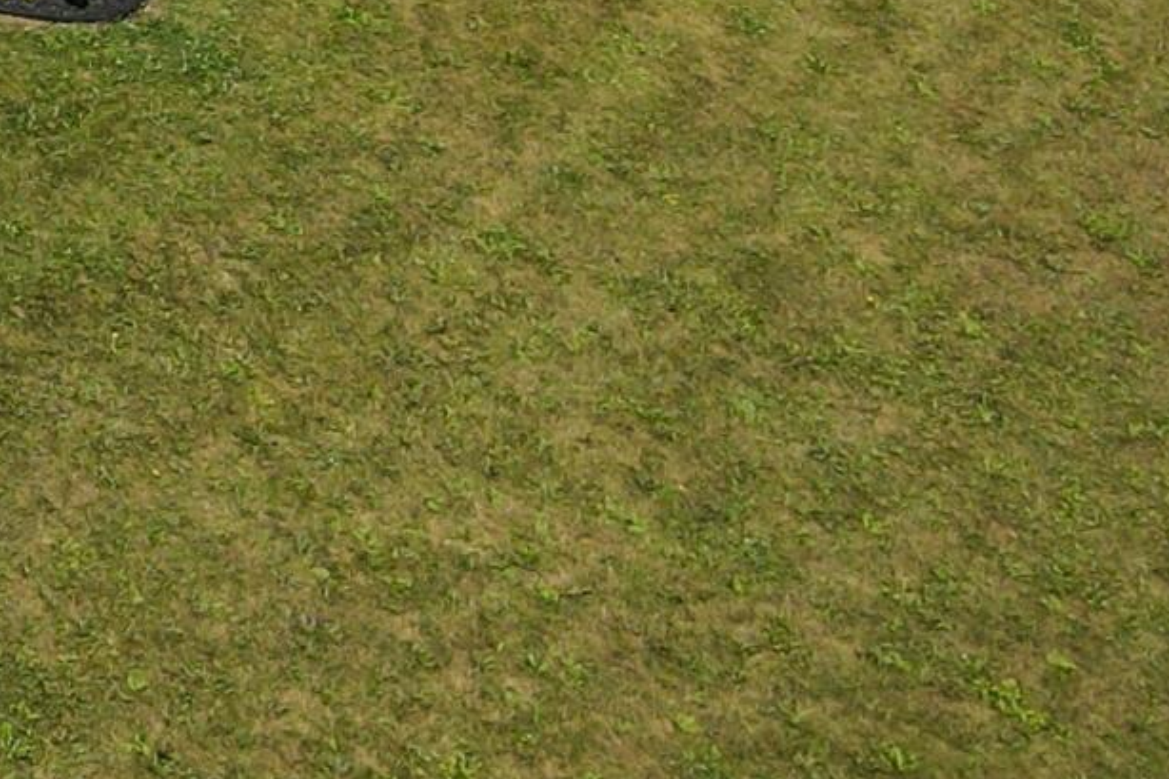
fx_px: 3960
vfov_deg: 9.7
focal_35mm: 122
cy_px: -1188
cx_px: -1506
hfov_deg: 13.2
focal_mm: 4.5
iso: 100
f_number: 2.8
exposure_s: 1/725
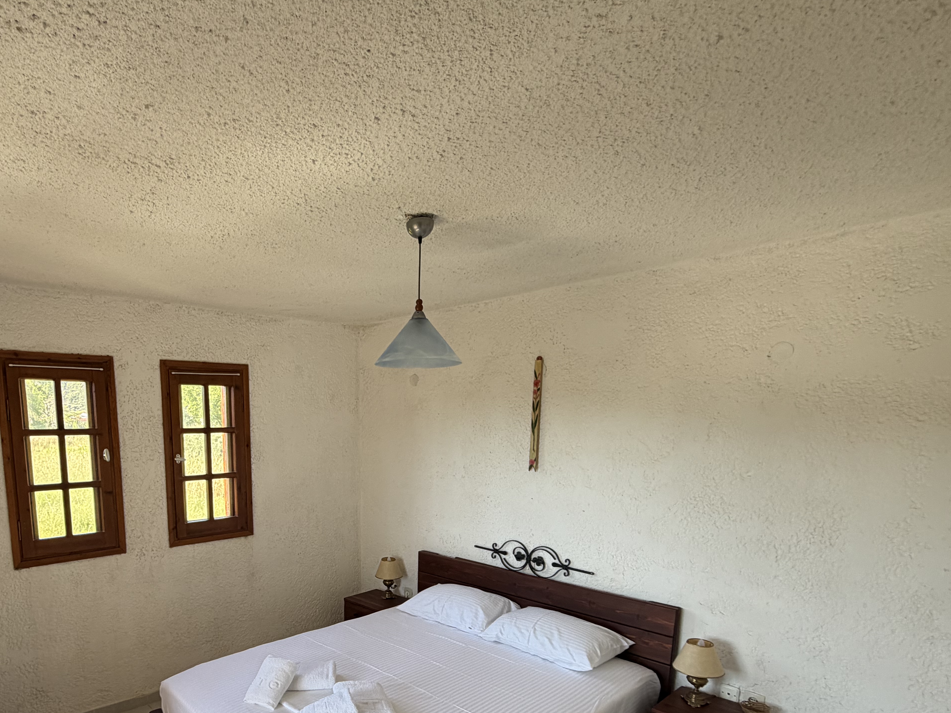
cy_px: 512
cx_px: 328
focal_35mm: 21
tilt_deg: -8.5
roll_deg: +0.7
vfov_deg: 60.8
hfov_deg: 76.8
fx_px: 577
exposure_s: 1/121
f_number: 2.2
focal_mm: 2.22
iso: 100
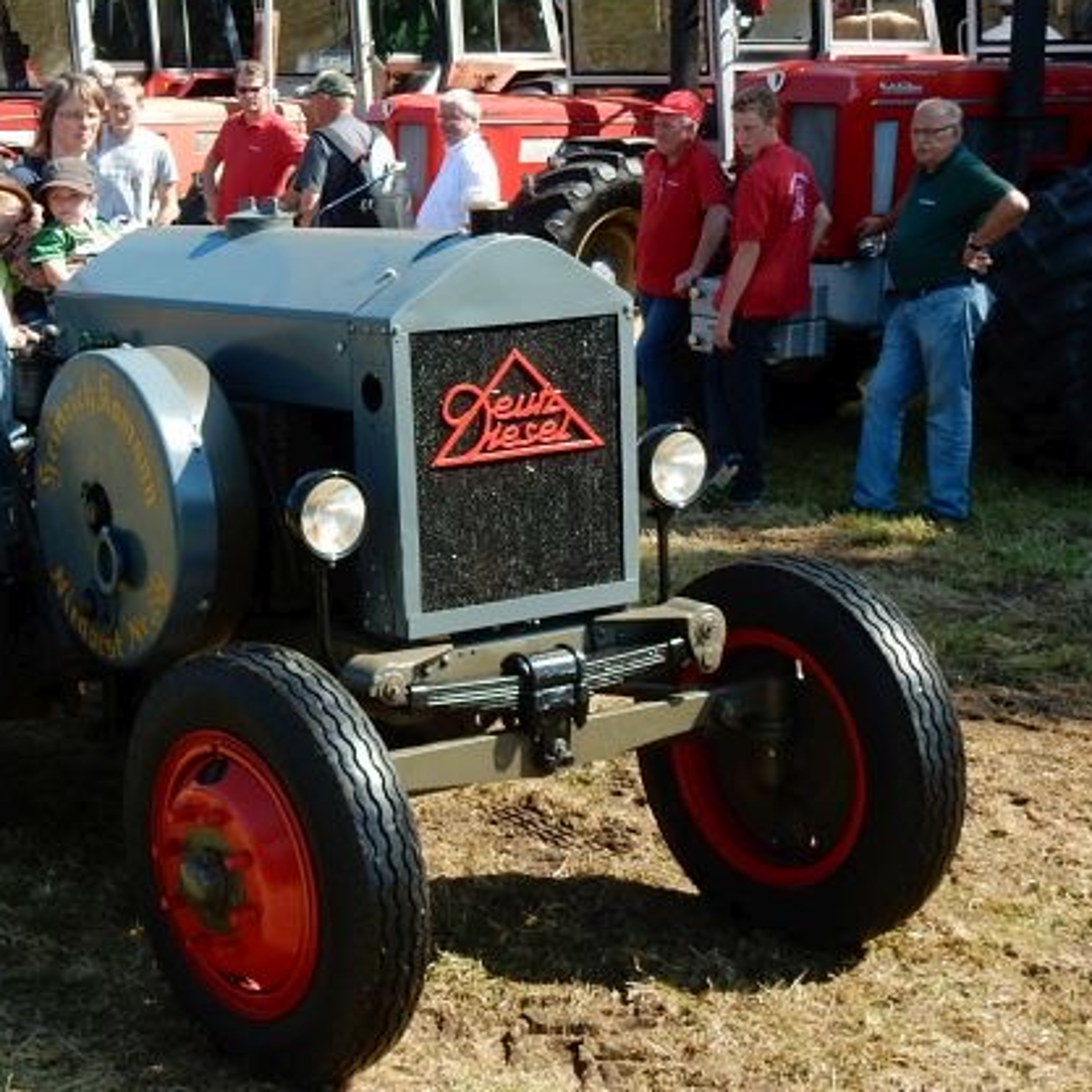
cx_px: 144
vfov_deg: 23.7
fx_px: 2605
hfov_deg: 23.2
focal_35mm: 73
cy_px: 498
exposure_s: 1/400
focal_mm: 7.6
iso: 125
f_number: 4.2
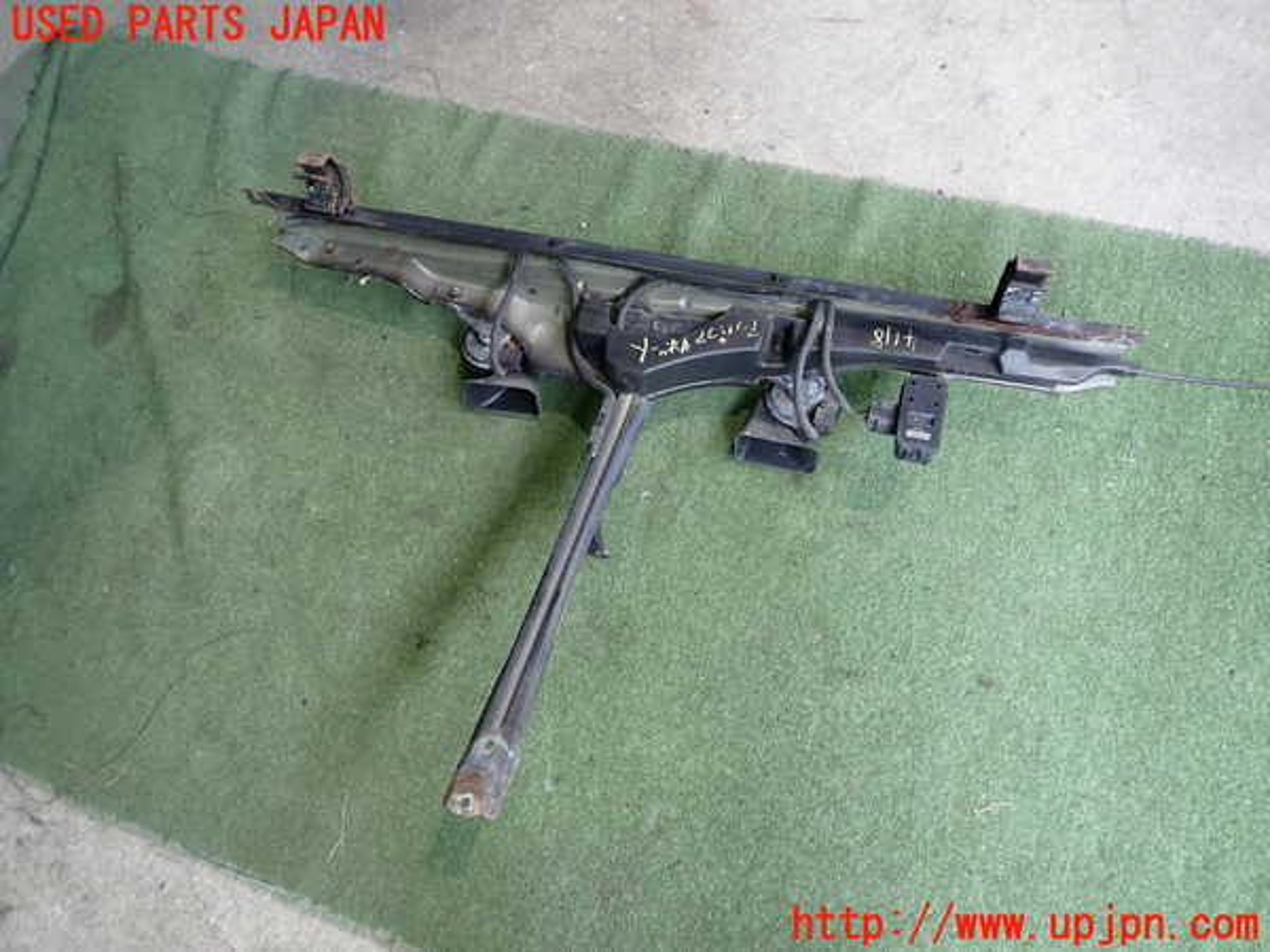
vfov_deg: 54.9
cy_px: 476
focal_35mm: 25
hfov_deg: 69.4
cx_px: 635
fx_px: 917
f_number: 2
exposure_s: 1/40
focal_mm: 4.5
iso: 200
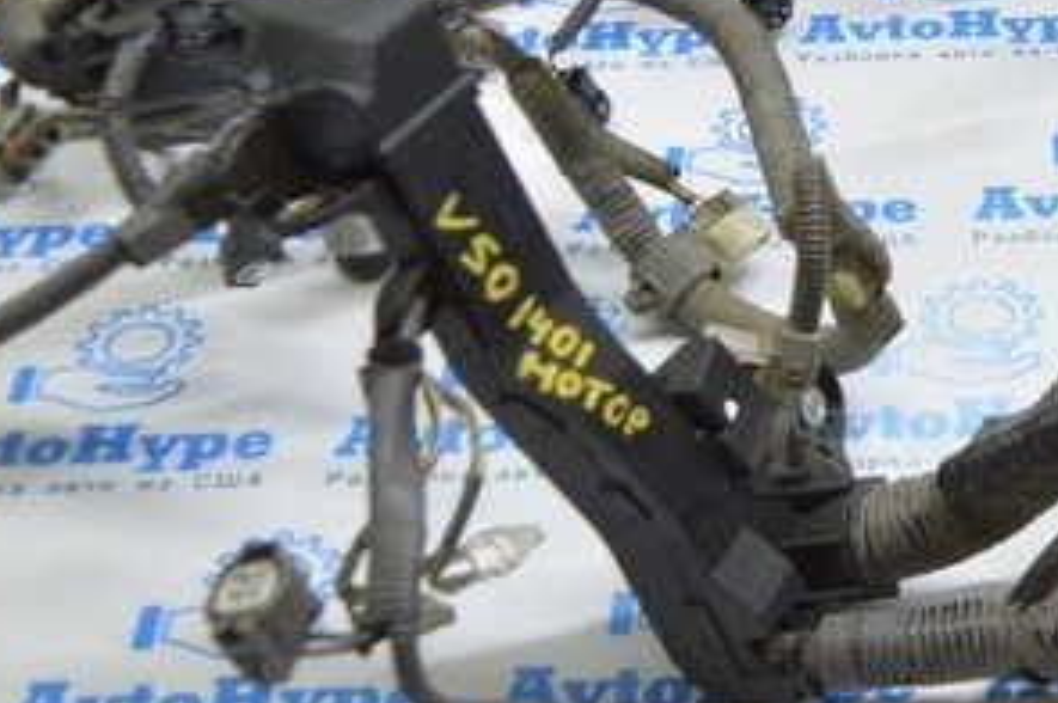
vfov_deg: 13.0
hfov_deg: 19.1
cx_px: 1040
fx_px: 3053
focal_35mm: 104
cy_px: 20
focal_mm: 20
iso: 400
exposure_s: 1/50
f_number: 3.8
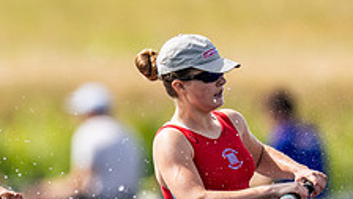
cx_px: -43
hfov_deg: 0.9
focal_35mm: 2437
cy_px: 144
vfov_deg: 0.5
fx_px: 22811
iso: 180
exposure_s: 1/2500
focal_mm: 600
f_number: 4
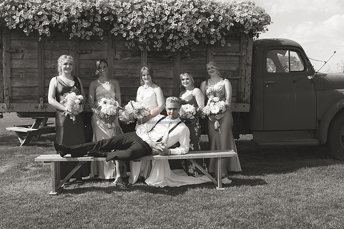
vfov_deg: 32.7
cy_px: 114
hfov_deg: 47.5
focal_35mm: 41
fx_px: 391
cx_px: 172
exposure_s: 1/2000
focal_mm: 39
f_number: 4.5
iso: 400
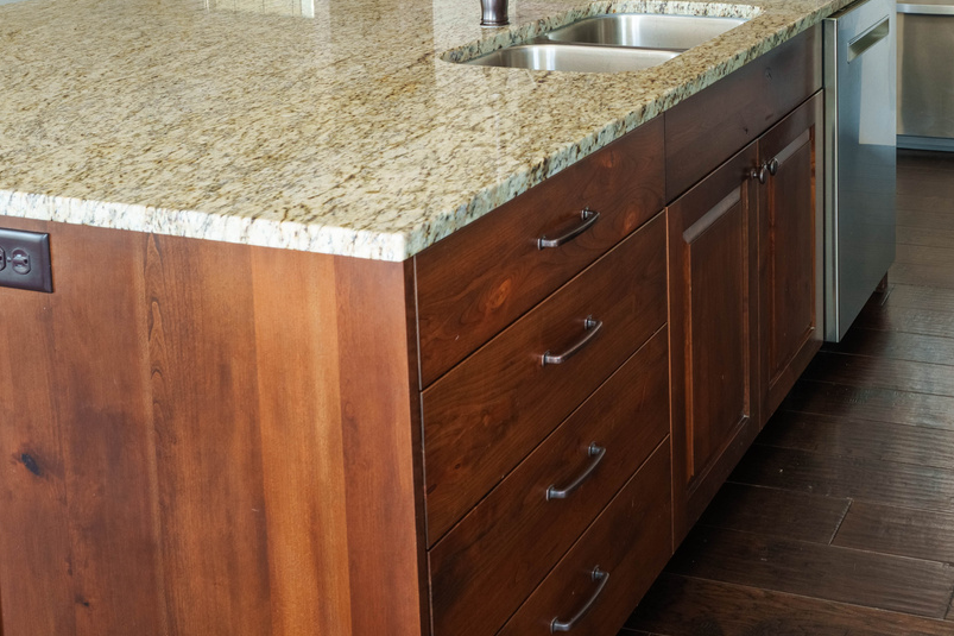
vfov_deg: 24.8
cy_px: -46
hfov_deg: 36.8
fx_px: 1351
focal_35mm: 51
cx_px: 832
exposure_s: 1/250
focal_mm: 20
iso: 320
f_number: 5.6
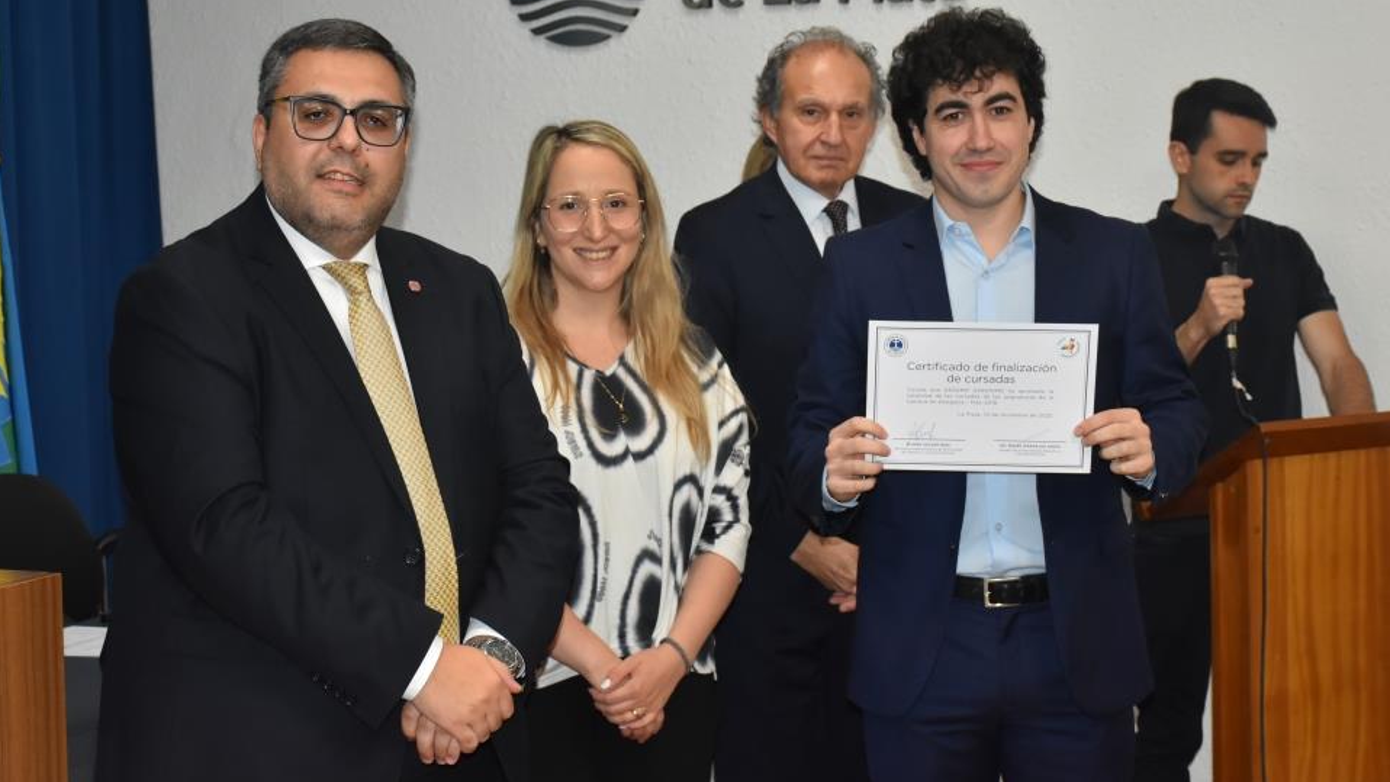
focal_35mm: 76
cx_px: 740
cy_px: 297
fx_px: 2785
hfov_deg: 28.0
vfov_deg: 16.0
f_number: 5.6
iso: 1600
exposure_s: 1/125
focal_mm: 45
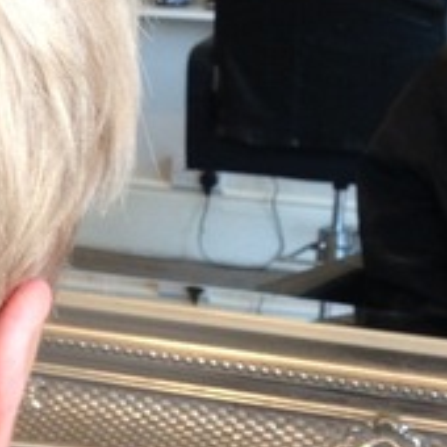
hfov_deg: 11.4
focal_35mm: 146
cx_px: -242
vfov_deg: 11.9
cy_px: 409
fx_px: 2133
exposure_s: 1/40
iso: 64
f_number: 2.4
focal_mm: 4.13
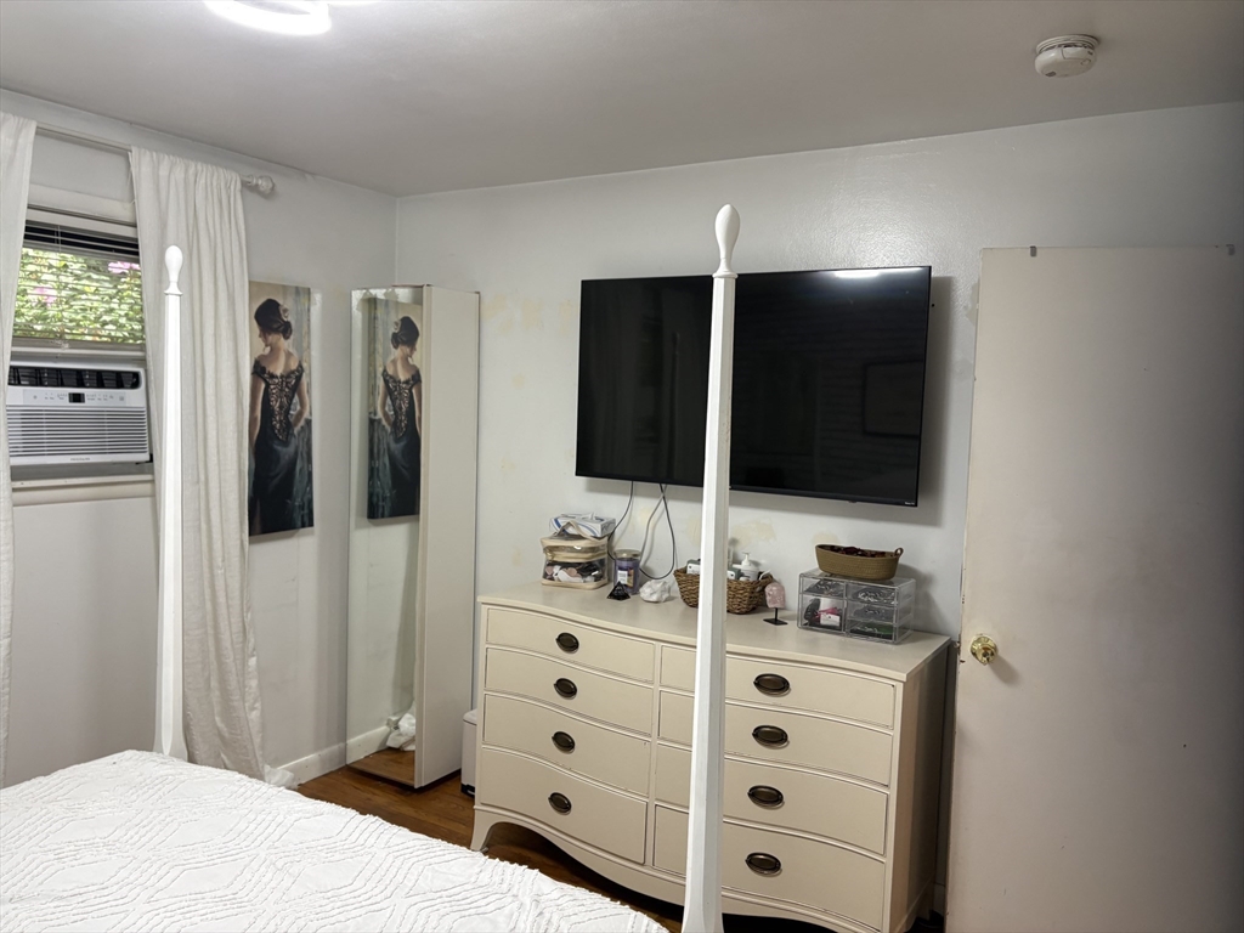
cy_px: 466
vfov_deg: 53.1
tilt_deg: -3.5
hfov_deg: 67.3
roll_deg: -1.0
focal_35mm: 26
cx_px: 622
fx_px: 934
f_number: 1.6
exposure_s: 1/60
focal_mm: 5.96
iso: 125
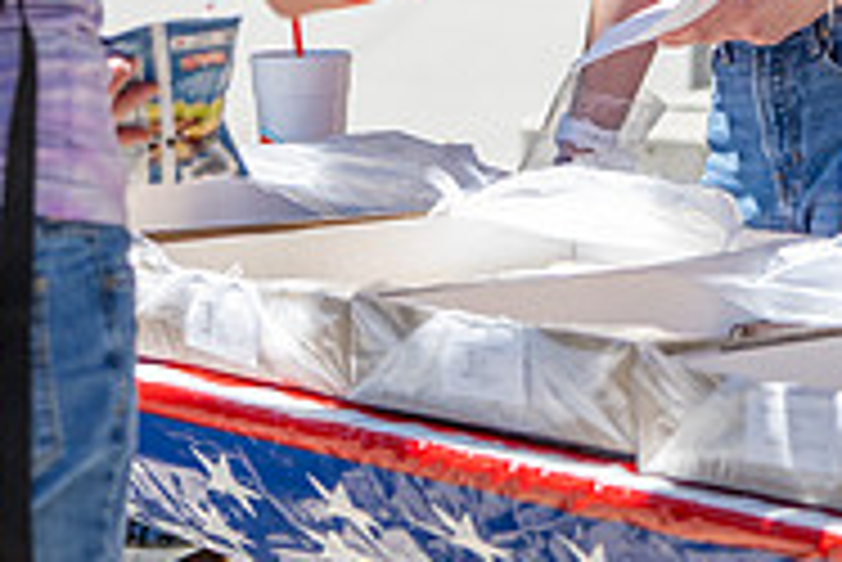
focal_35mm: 244
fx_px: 5711
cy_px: -129
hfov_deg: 8.4
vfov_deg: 5.6
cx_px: 624
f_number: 2.8
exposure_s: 1/800
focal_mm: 70
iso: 80
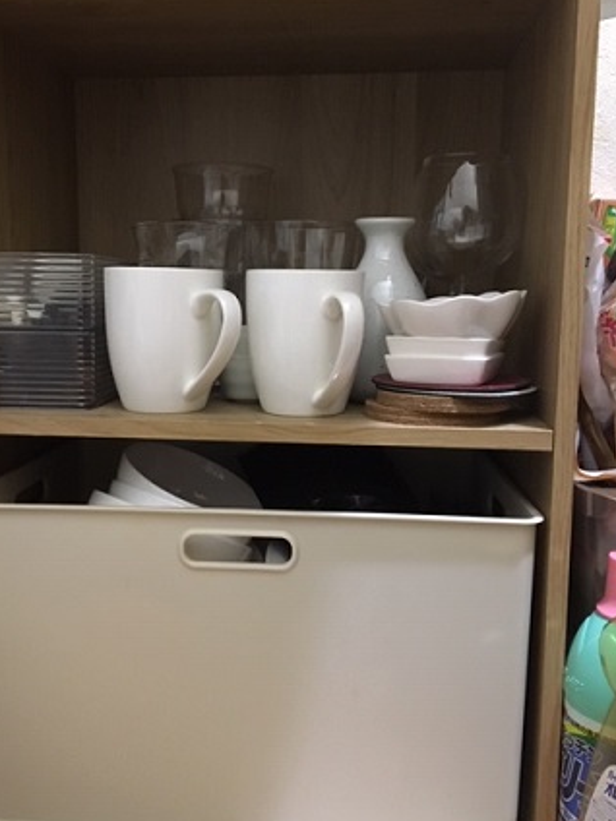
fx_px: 830
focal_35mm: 35
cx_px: 267
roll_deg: +0.4
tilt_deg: -6.9
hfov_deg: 40.6
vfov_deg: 52.6
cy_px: 407
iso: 500
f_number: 2.2
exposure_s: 1/15
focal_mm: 4.15
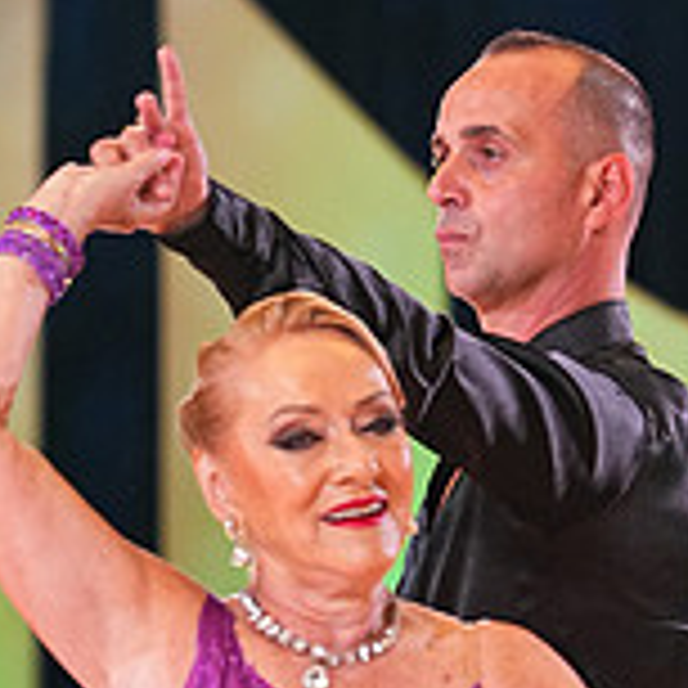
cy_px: 1106
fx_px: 11131
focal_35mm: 495
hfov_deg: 3.5
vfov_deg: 3.5
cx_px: 245
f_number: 4
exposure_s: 1/200
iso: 2000
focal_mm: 154
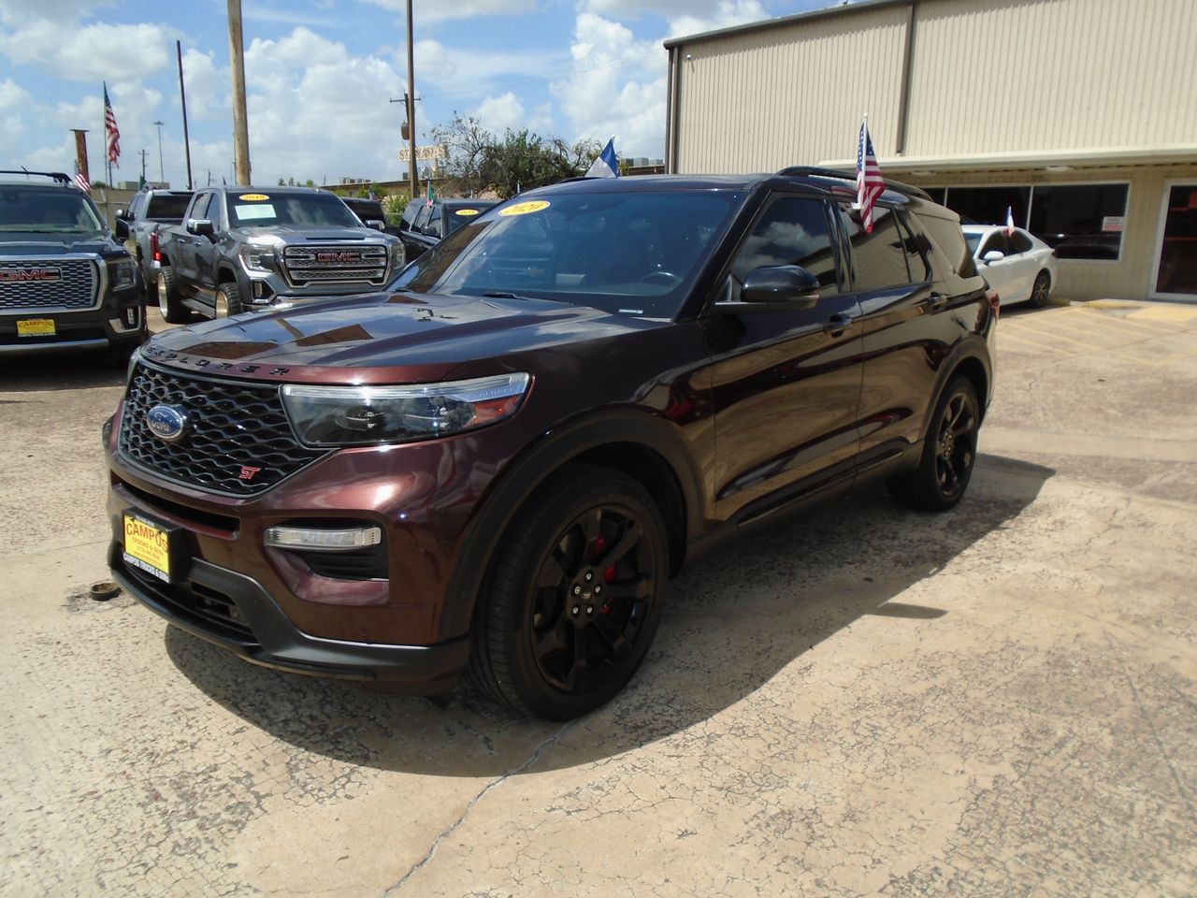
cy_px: 449
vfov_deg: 53.1
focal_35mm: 26
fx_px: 899
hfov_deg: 67.3
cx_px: 598
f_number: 3.2
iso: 100
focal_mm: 4.6
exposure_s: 1/1500
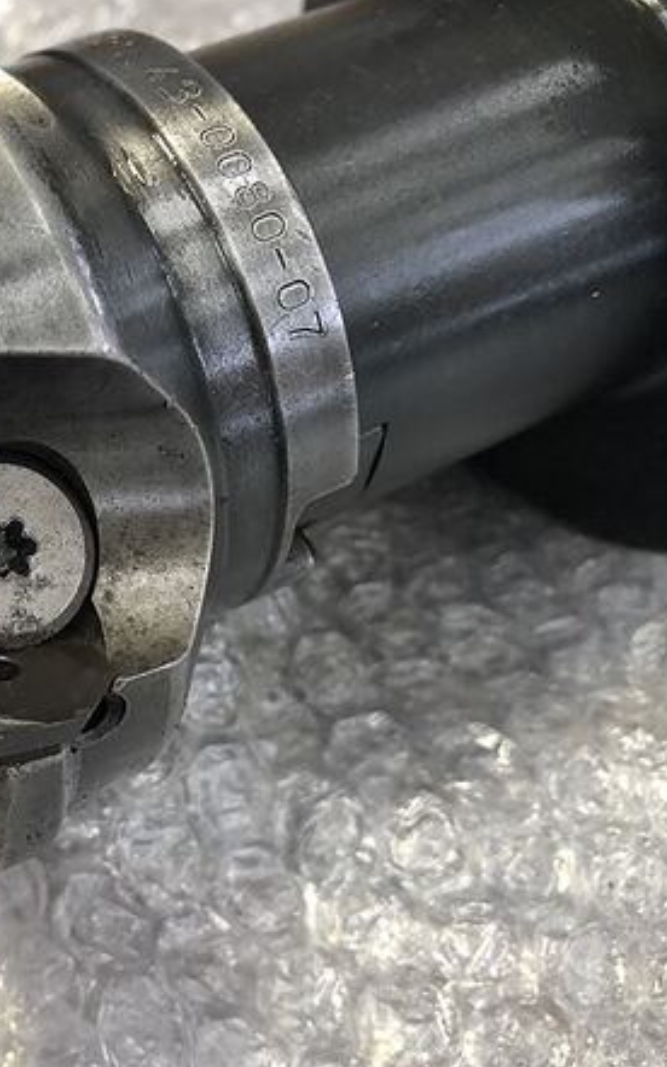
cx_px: 7
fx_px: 1251
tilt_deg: -57.5
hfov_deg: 28.1
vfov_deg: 46.2
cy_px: 529
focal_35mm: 43
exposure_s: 1/25
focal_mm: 3.99
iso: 32
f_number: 1.8
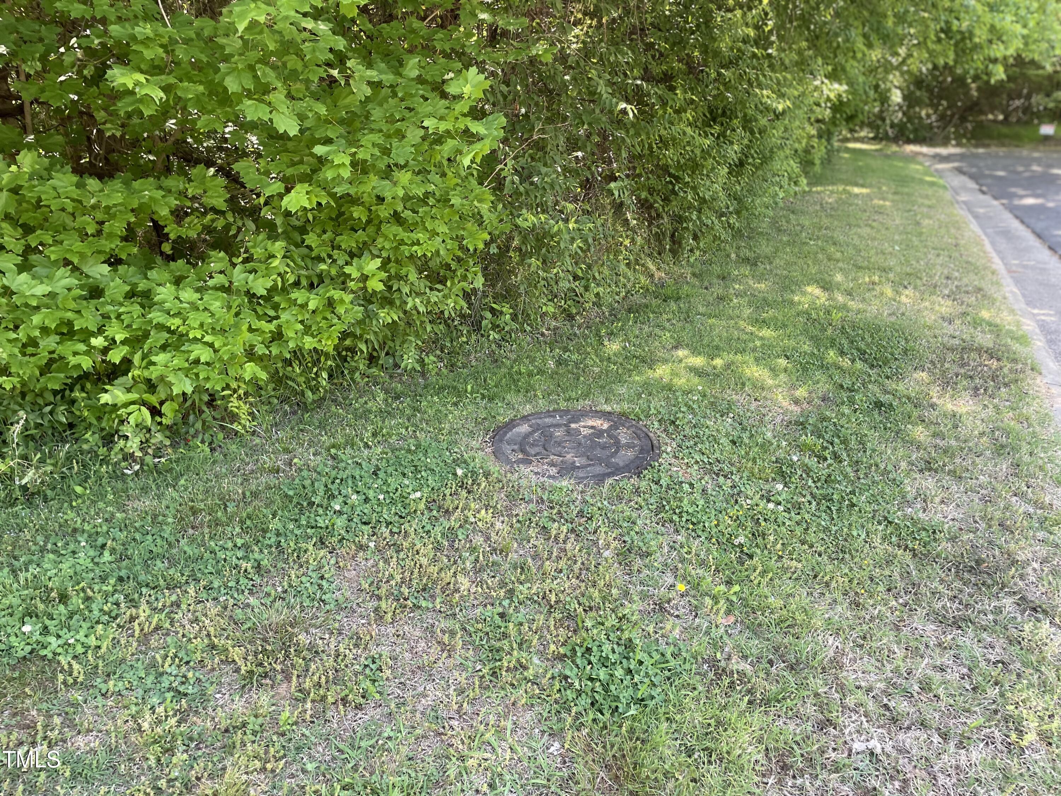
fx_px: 797
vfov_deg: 53.1
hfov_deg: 67.3
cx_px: 530
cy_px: 398
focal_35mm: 26
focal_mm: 4.2
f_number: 1.6
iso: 64
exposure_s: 1/121
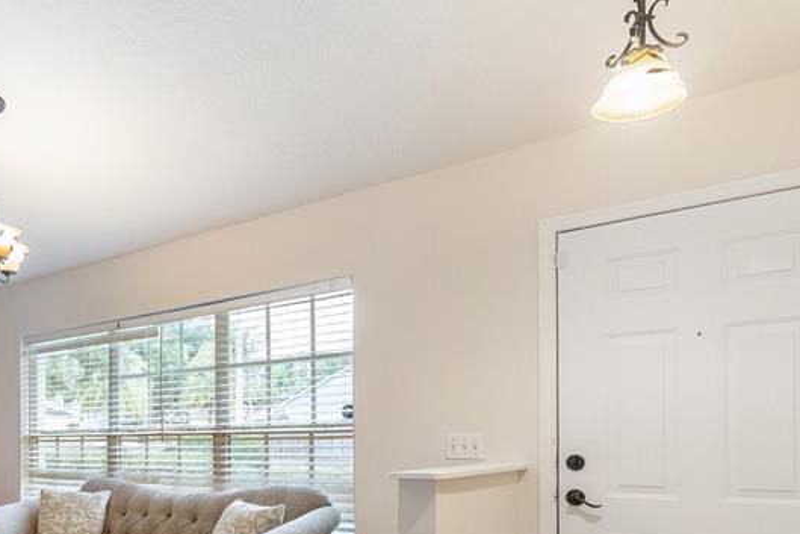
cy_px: 444
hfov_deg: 54.7
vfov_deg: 40.2
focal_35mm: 31
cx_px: 126
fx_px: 689
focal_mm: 16
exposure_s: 1/30
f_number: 9
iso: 8000
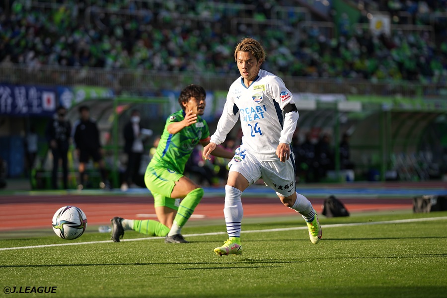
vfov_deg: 5.7
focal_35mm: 243
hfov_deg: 8.5
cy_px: 149
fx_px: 3017
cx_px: 224
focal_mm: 162
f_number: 2.8
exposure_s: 1/1250
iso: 100
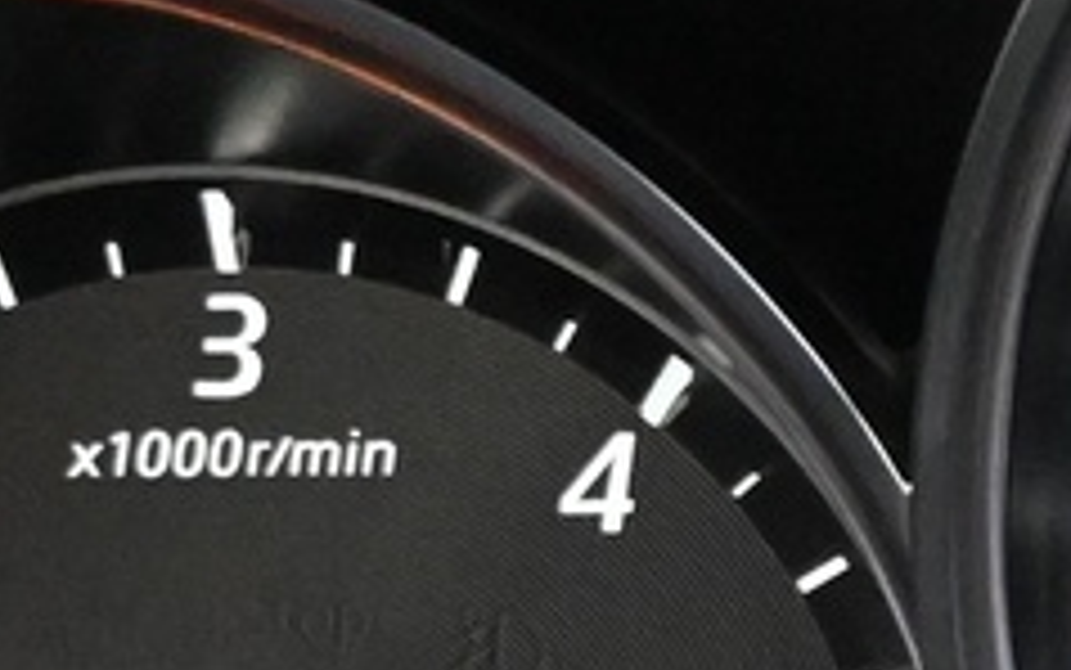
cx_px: 2056
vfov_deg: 6.1
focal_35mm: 213
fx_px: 6226
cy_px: 706
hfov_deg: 9.3
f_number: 3.8
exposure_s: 1/30
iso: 7200
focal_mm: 20.5
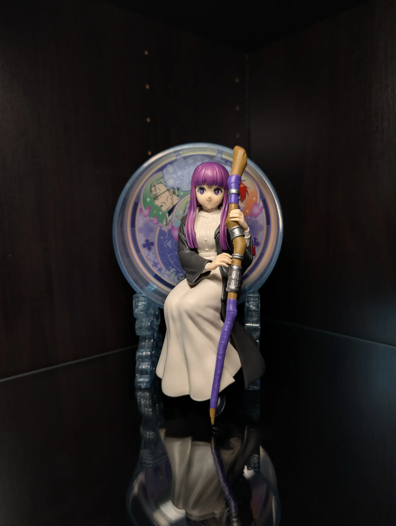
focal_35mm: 24
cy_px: 263
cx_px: 198
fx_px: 365
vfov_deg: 71.5
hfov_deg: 56.9
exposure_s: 1/26.7
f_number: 1.68
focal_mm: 6.9
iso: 47
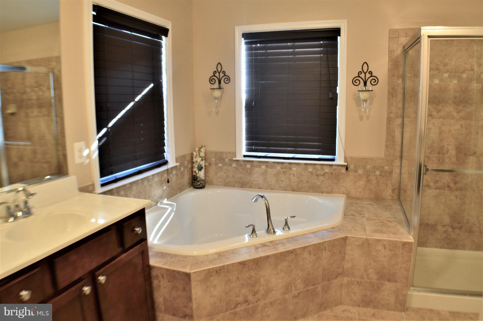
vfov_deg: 39.9
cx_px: 242
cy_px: 160
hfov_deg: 57.3
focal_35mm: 33
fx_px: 442
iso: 450
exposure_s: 1/30
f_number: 5.6
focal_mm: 22
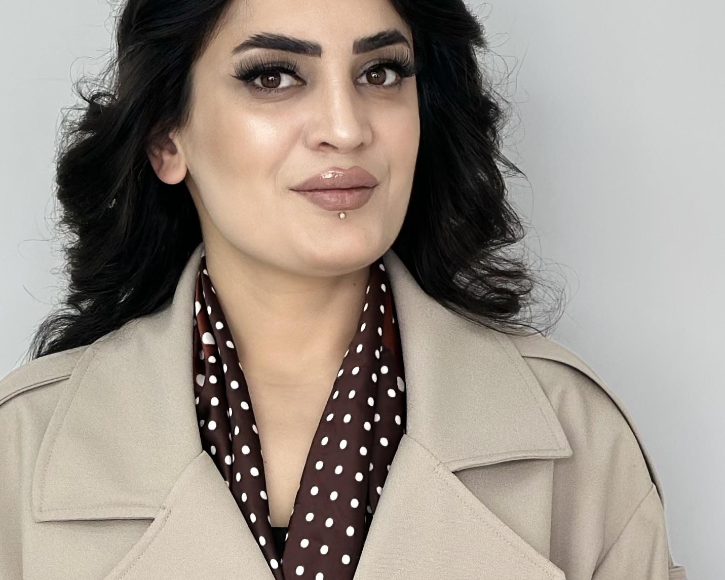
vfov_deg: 11.5
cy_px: 627
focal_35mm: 132
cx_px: 317
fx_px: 2833
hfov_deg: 14.6
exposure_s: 1/100
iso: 64
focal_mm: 6.86
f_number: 1.78
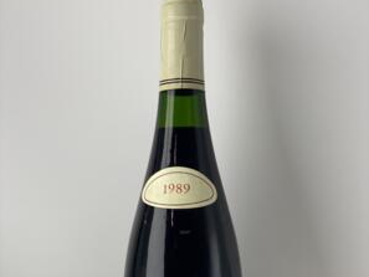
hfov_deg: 27.8
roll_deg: -0.6
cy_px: 238
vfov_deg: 20.7
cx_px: 185
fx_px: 746
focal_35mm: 70
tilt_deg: +2.3
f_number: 2
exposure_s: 1/122
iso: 64
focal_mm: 6
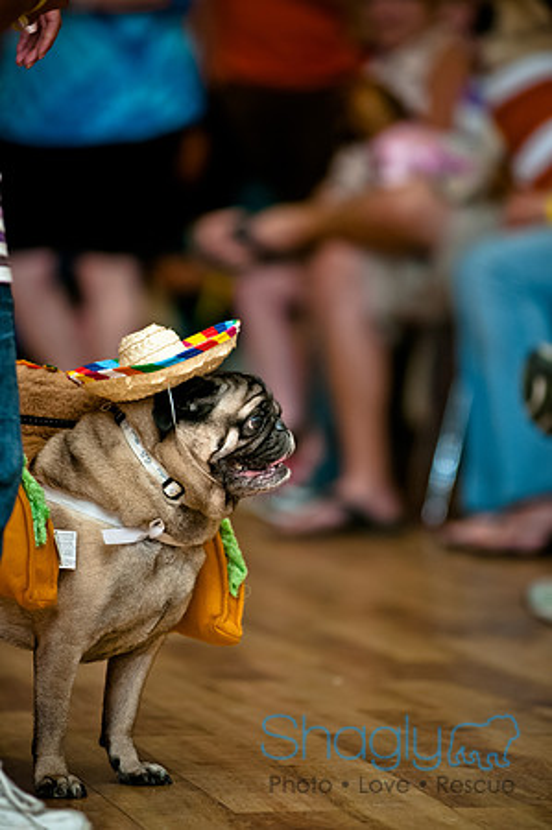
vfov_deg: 7.4
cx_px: 276
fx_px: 6397
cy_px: 415
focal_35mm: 278
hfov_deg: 4.9
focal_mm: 185
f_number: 2.8
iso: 200
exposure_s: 1/200
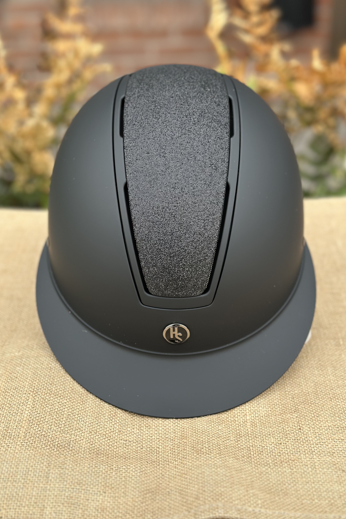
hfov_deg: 27.0
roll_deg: +1.2
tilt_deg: -25.8
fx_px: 721
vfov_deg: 39.6
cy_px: 260
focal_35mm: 50
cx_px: 177
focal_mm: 6.86
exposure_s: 1/228
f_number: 1.78
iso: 80
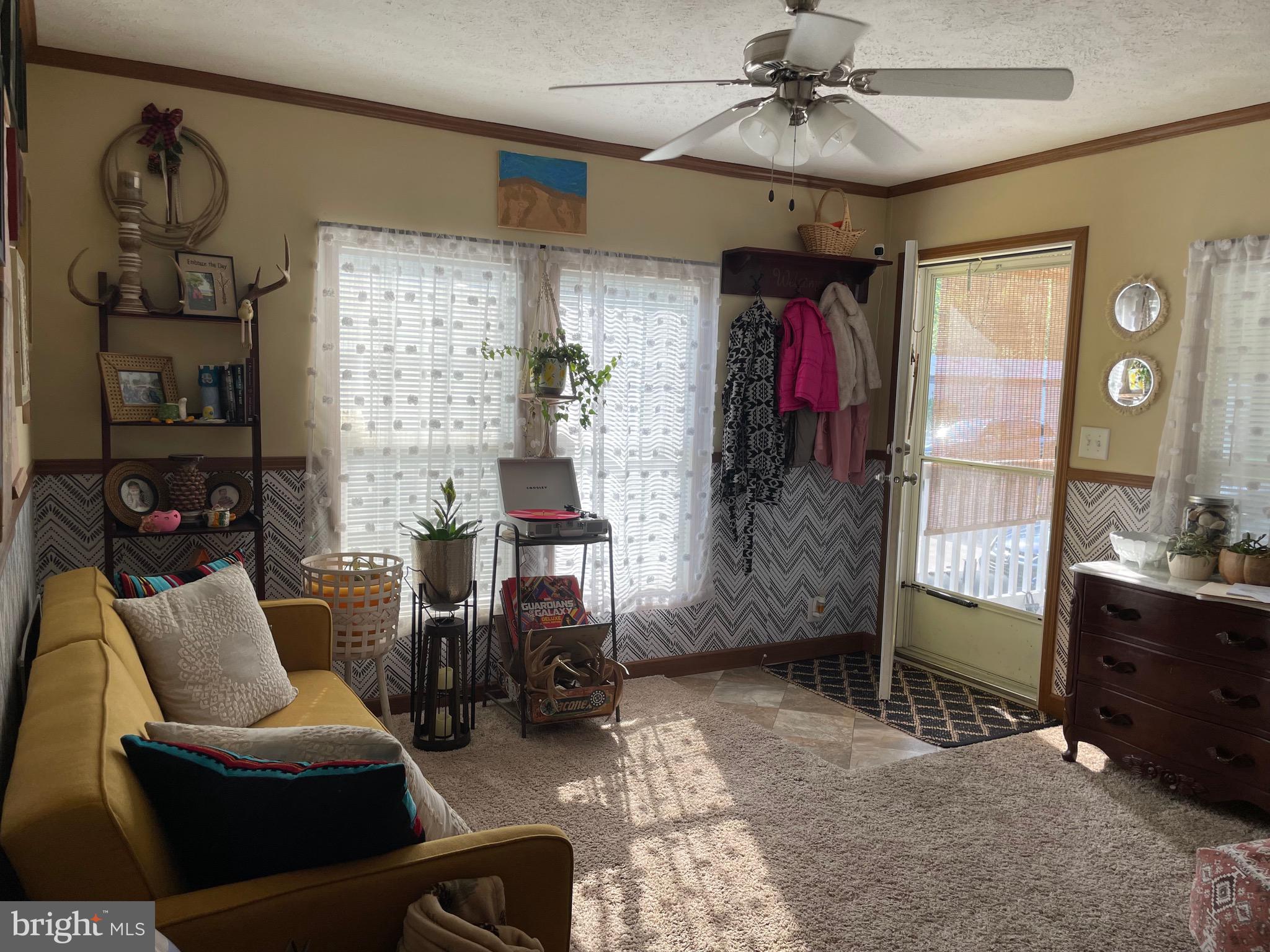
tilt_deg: -5.6
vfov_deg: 53.1
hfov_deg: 67.3
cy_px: 476
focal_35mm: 26
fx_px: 954
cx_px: 635
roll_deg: -2.1
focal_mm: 4.2
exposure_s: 1/302
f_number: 1.6
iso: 32
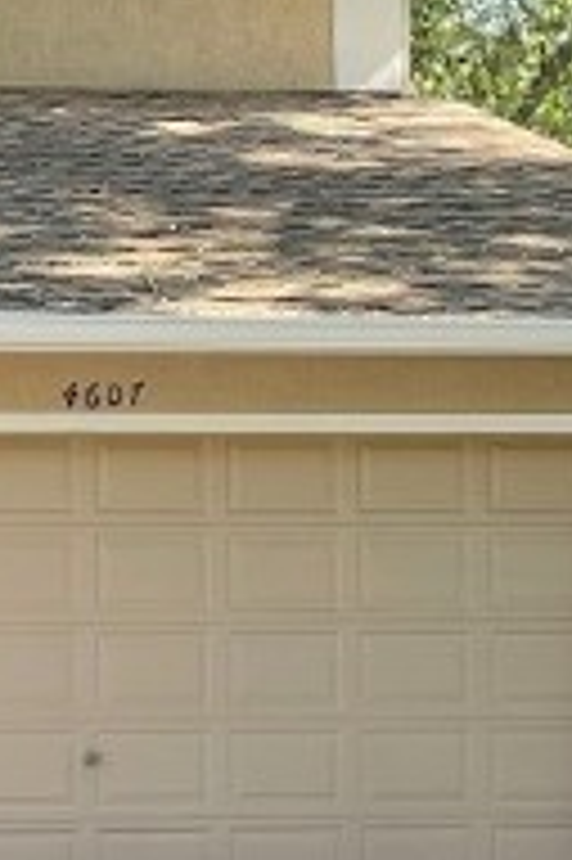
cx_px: -347
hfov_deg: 9.1
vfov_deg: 14.2
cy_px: 518
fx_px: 3462
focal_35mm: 145
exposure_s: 1/211
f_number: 1.6
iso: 32
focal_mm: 5.1
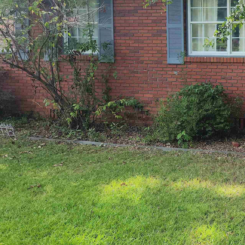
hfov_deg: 30.9
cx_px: 270
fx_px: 392
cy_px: 68
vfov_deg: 34.1
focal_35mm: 49
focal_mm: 5.4
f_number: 1.8
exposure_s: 1/212
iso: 20
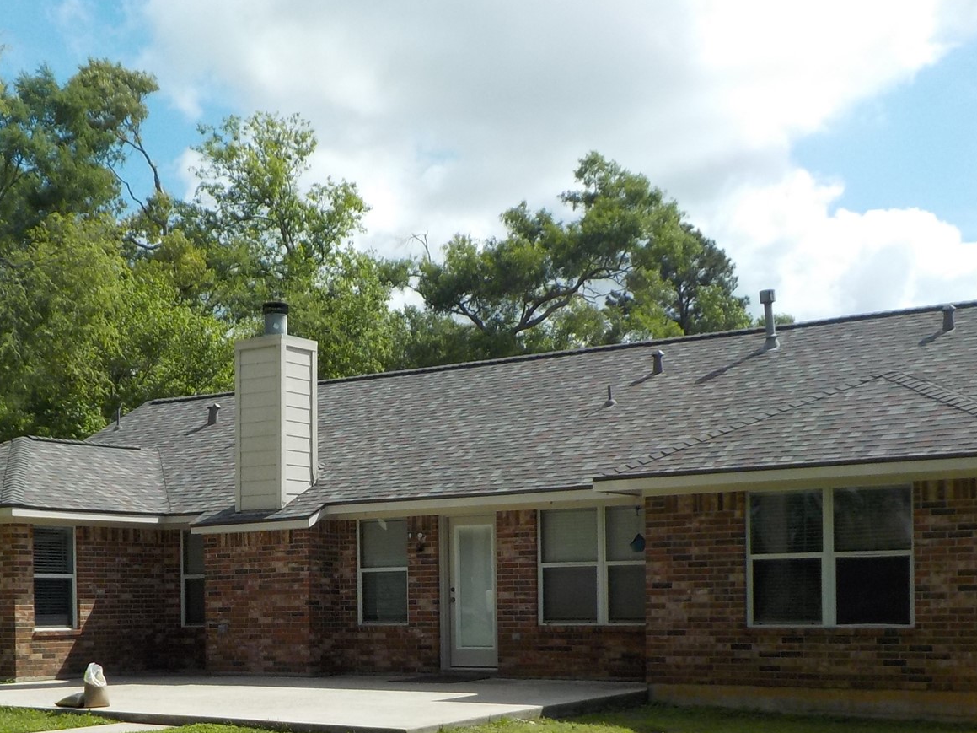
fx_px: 1496
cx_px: 282
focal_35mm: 53
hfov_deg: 35.6
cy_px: 591
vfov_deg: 27.0
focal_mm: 4.1
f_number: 3.3
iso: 125
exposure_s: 1/1250
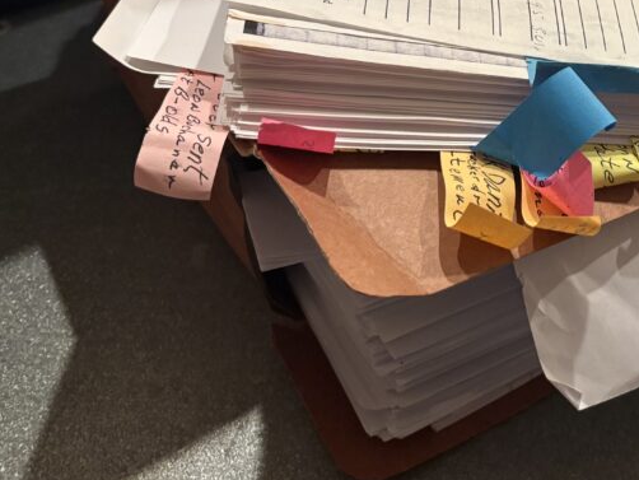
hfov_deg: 34.3
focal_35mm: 53
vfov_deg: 26.6
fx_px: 979
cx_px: 569
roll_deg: -8.0
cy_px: 43
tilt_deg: -38.0
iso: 250
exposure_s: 1/60
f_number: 1.6
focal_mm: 5.96
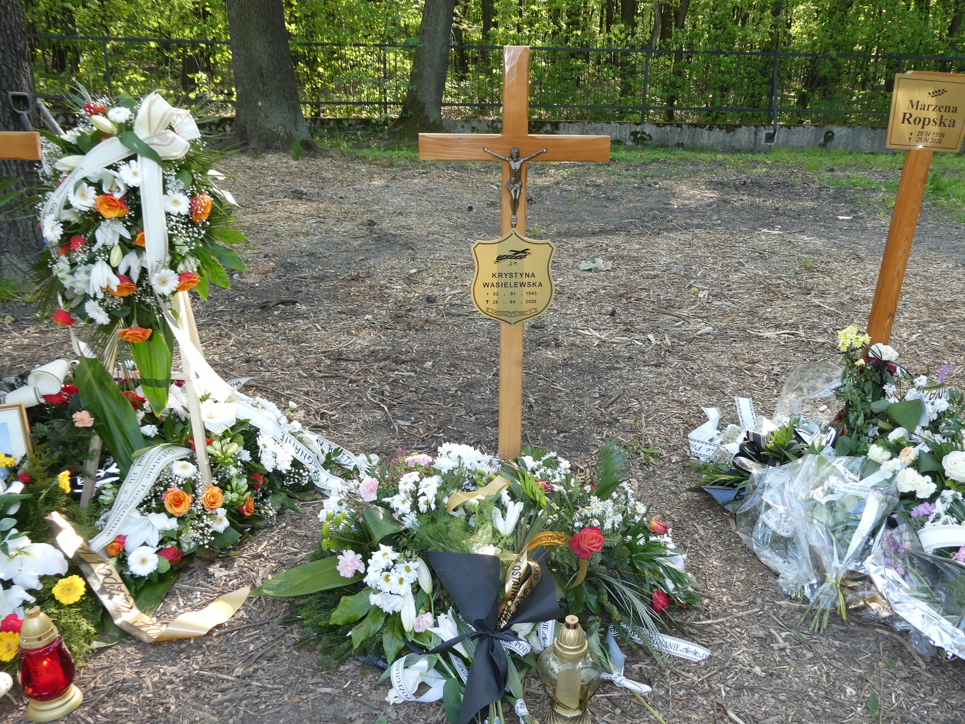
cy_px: 362
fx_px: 864
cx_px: 482
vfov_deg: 45.4
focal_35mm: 31
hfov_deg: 58.4
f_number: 3.5
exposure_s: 1/60
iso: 125
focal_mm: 5.4
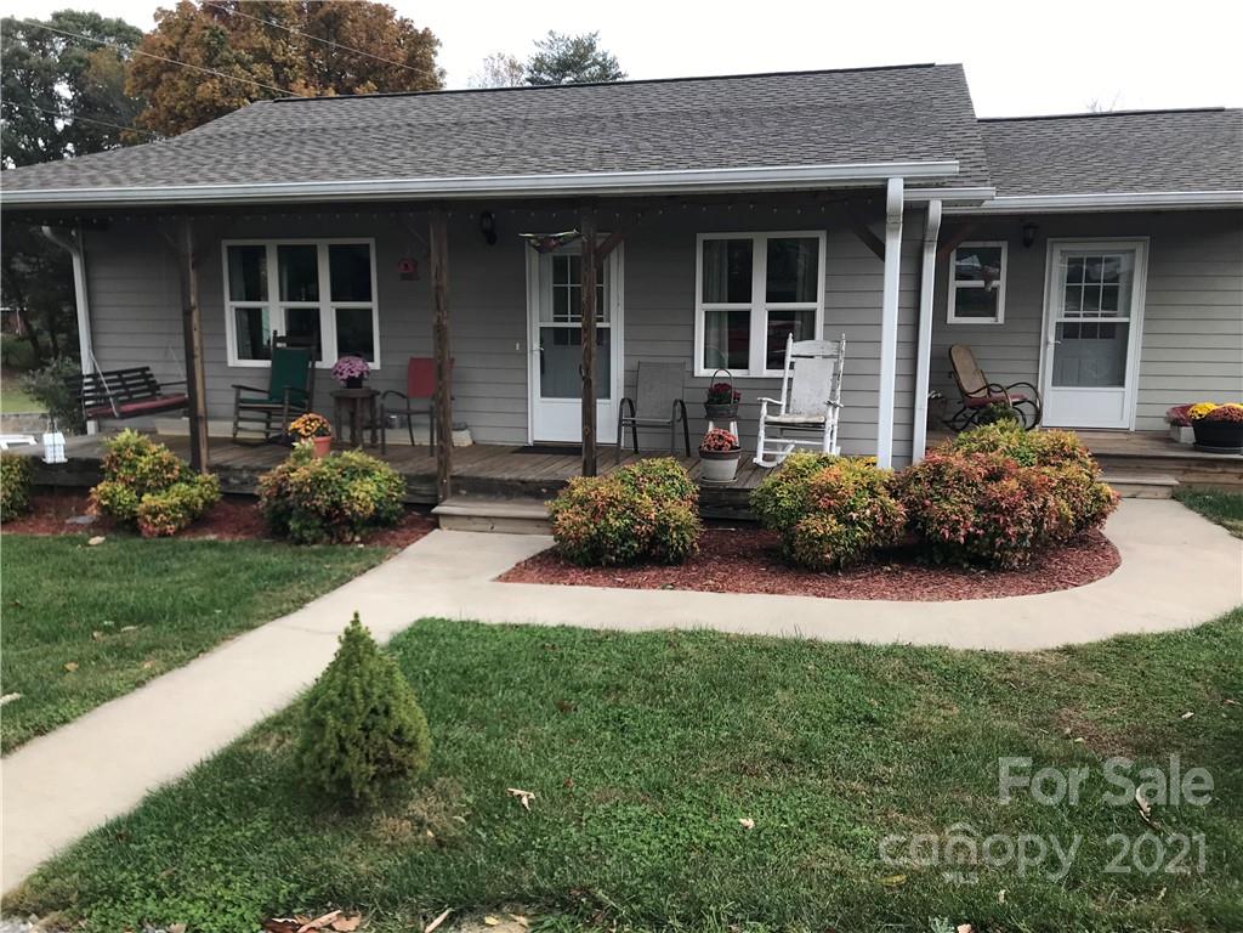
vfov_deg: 49.7
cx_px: 622
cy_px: 466
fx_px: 1005
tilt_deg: -7.6
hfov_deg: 63.4
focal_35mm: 28
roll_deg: -1.2
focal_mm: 3.99
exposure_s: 1/402
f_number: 1.8
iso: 20
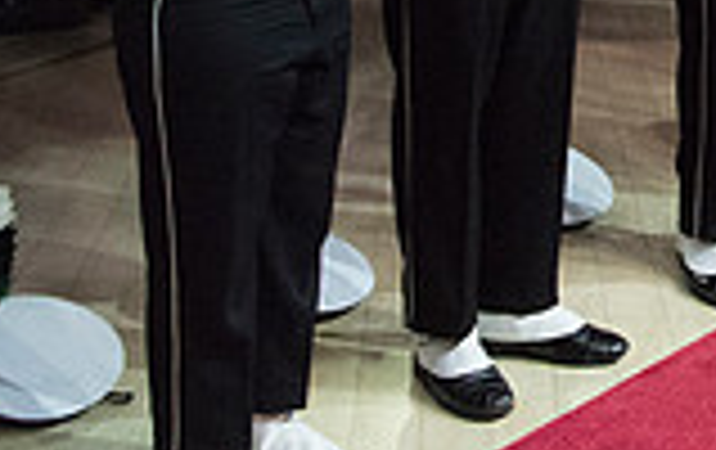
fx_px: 1740
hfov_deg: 19.4
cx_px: 1162
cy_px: -281
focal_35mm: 89
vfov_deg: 13.6
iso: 12800
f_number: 5.6
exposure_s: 1/1250
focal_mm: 24
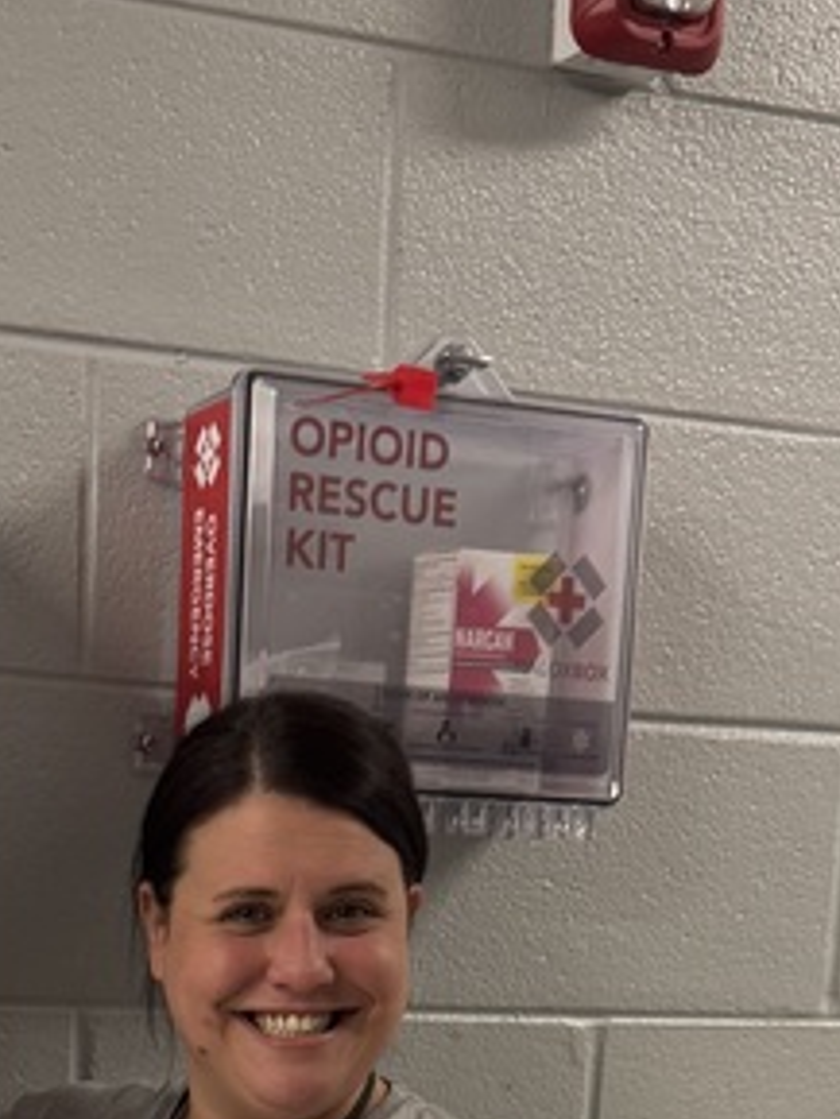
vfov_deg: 20.3
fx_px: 2748
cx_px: 89
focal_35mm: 85
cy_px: 1603
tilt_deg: -11.3
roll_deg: -1.4
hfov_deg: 17.1
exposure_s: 1/60
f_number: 1.78
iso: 160
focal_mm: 6.76
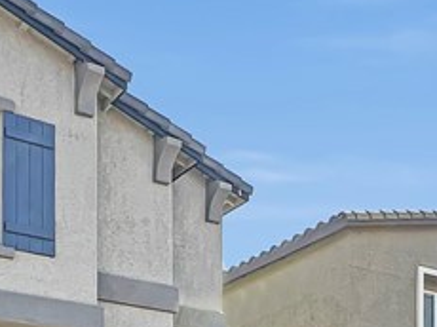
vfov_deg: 20.9
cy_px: 508
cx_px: 104
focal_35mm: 58
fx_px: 731
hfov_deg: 32.6
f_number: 1.8
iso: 32
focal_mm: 1.57
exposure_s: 1/927
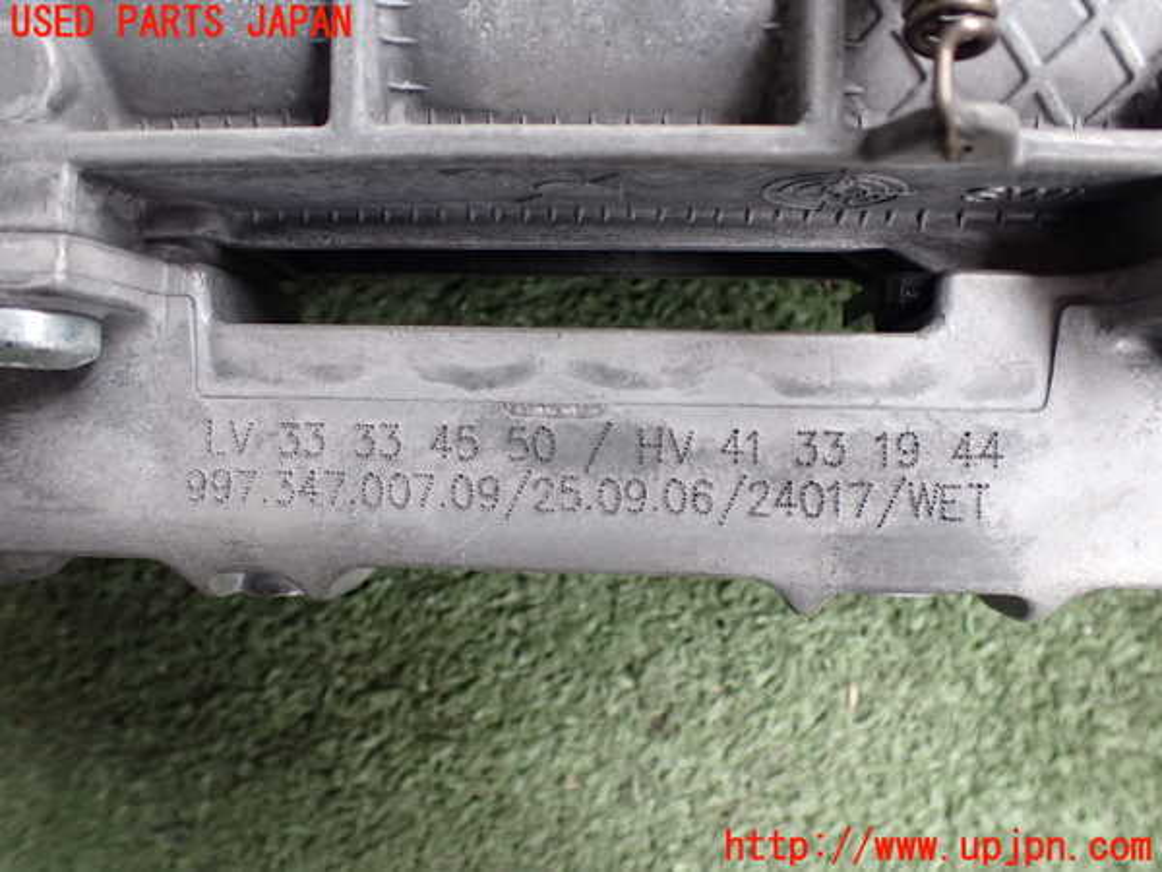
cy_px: 436
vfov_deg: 46.8
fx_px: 1007
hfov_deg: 60.0
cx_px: 581
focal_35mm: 30
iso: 250
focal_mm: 5.4
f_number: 2.3
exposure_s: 1/125
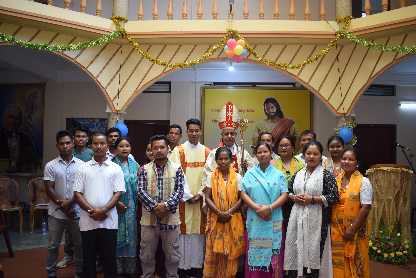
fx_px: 312
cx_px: 208
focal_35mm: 27
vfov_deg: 48.0
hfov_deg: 67.4
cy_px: 139
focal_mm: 18
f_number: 4.5
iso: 400
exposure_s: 1/80
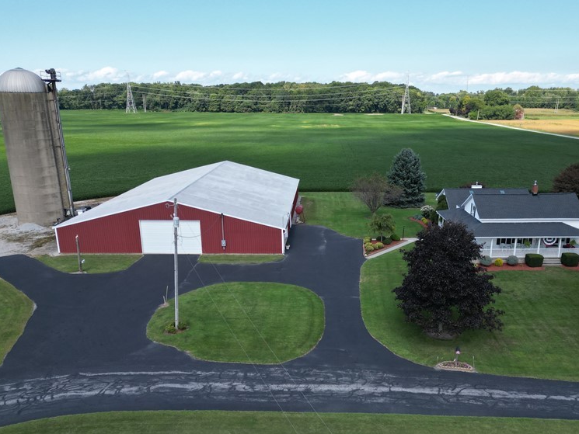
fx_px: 552
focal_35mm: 33
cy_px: 279
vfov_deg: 42.5
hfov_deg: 55.1
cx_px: 333
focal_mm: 6.72
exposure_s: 1/2500
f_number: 1.7
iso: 150
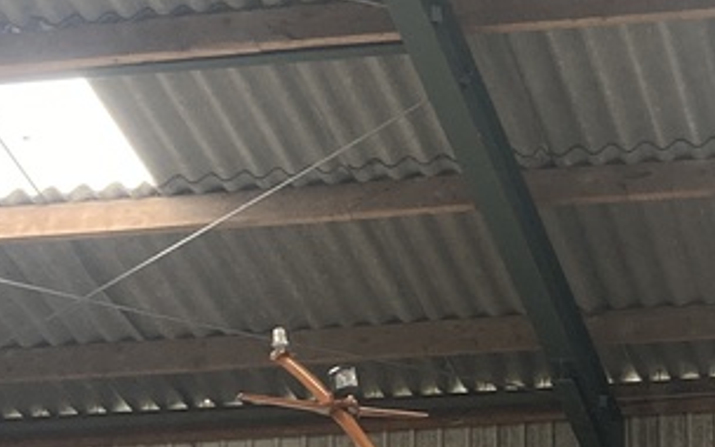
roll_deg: +0.9
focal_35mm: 117
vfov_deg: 11.1
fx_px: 2280
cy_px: 376
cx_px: 720
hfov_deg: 17.4
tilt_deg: +11.9
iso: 100
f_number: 1.8
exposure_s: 1/60
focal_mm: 3.99
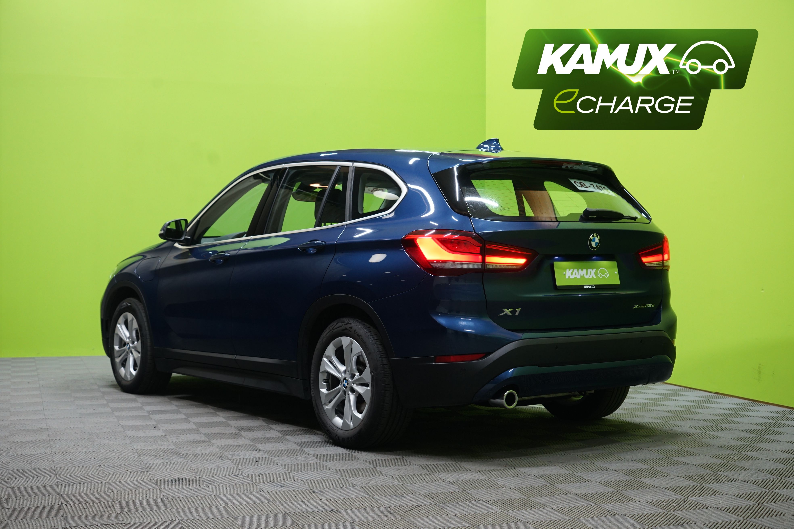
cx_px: 397
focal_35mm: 51
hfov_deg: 38.9
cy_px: 264
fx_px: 1125
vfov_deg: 26.5
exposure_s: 1/20
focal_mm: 51
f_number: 5.6
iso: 800
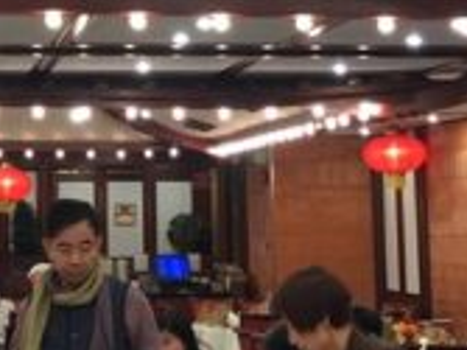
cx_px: 42
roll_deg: -0.8
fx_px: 1496
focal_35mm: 111
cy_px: -3
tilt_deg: +9.7
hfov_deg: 17.5
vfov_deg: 13.1
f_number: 2.2
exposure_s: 1/33
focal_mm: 4.15
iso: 125
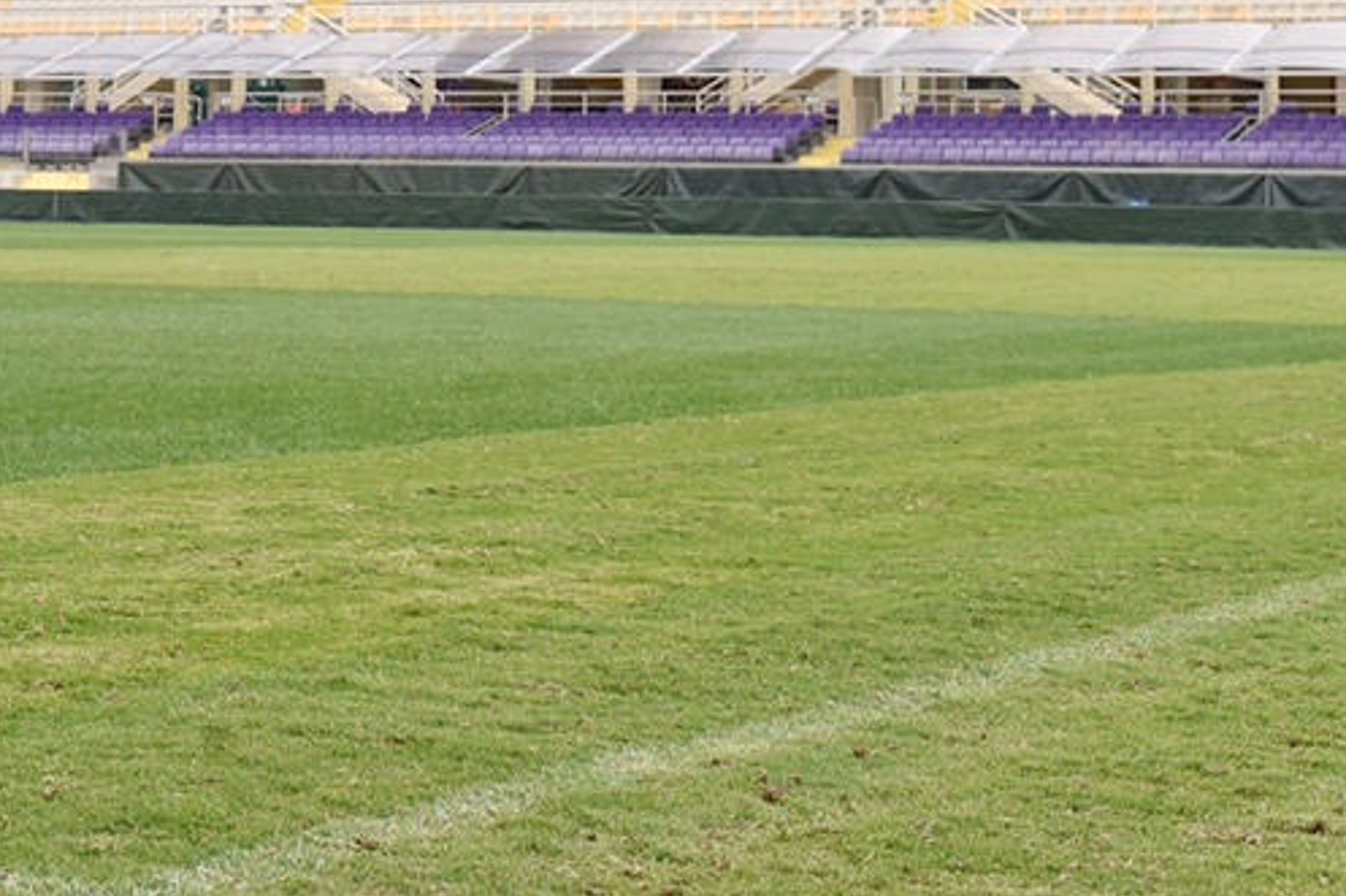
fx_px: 3850
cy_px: -92
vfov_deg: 13.0
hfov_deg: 19.6
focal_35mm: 103
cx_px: 290
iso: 1000
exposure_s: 1/1250
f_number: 7.1
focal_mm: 40
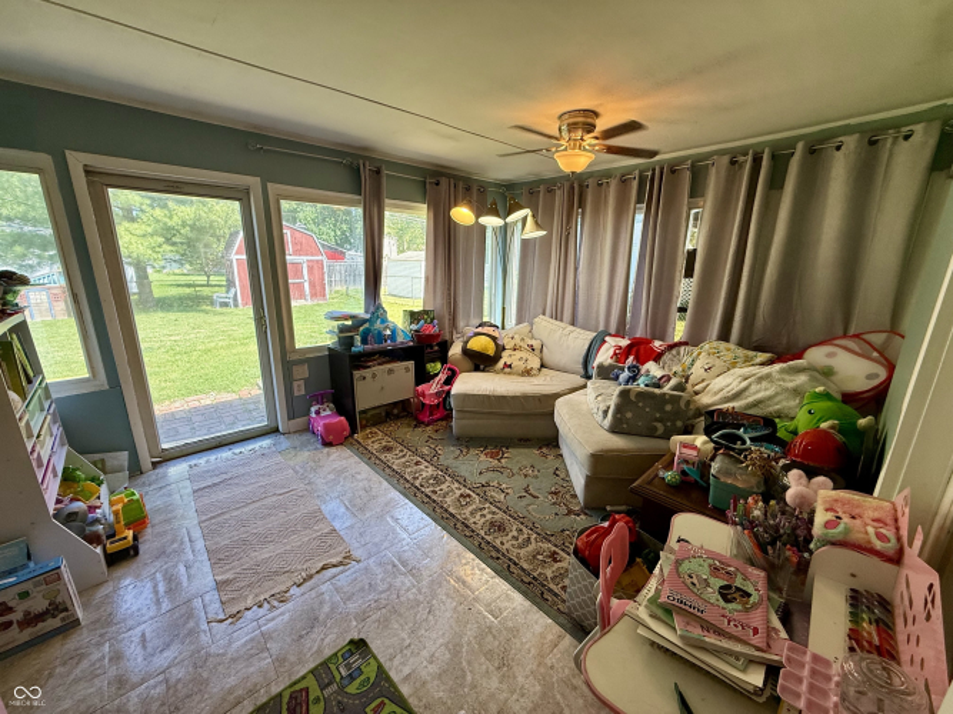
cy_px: 357
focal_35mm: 14
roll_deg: -1.1
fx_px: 385
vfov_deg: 85.7
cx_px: 476
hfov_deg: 102.1
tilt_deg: -14.1
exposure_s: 1/120
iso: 160
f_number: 2.2
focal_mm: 2.22
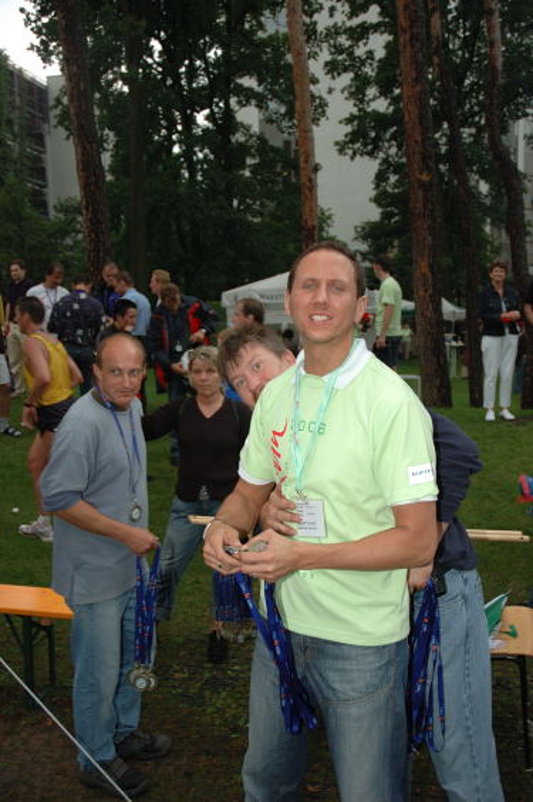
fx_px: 734
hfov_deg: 39.9
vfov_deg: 57.3
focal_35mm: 33
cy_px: 401
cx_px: 266
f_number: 4
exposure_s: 1/60
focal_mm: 22
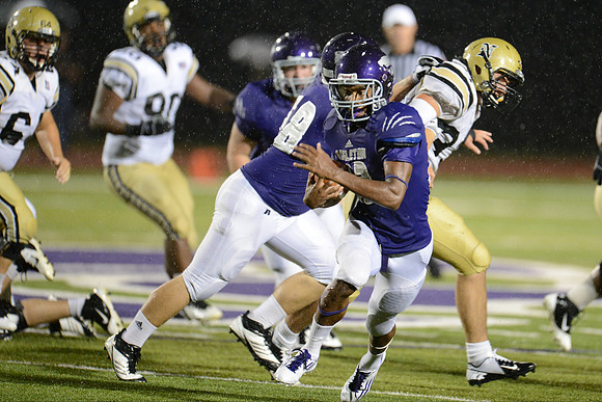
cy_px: 201
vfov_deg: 3.4
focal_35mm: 400
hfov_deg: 5.2
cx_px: 301
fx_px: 6690
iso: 5000
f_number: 2.8
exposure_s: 1/1000
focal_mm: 400
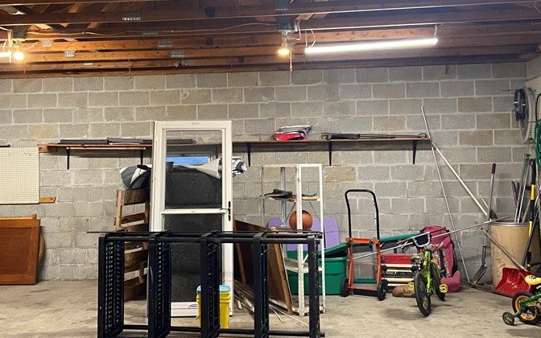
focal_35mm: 42
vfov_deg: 30.5
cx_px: 255
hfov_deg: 47.2
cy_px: 142
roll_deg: +0.9
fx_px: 619
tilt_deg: +2.1
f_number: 1.8
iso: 400
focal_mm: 4.25
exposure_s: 1/60
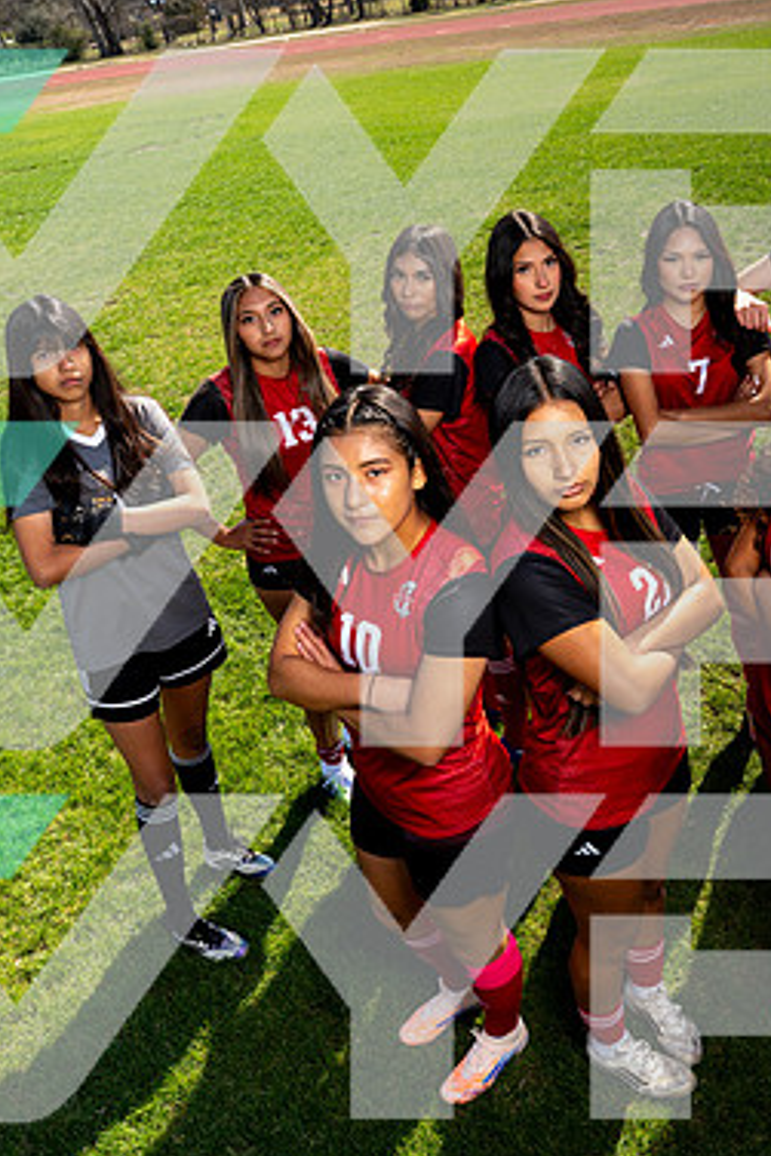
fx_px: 1187
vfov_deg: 51.9
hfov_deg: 35.5
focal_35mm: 37
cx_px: 541
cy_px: 586
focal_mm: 24
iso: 100
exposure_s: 1/200
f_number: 9
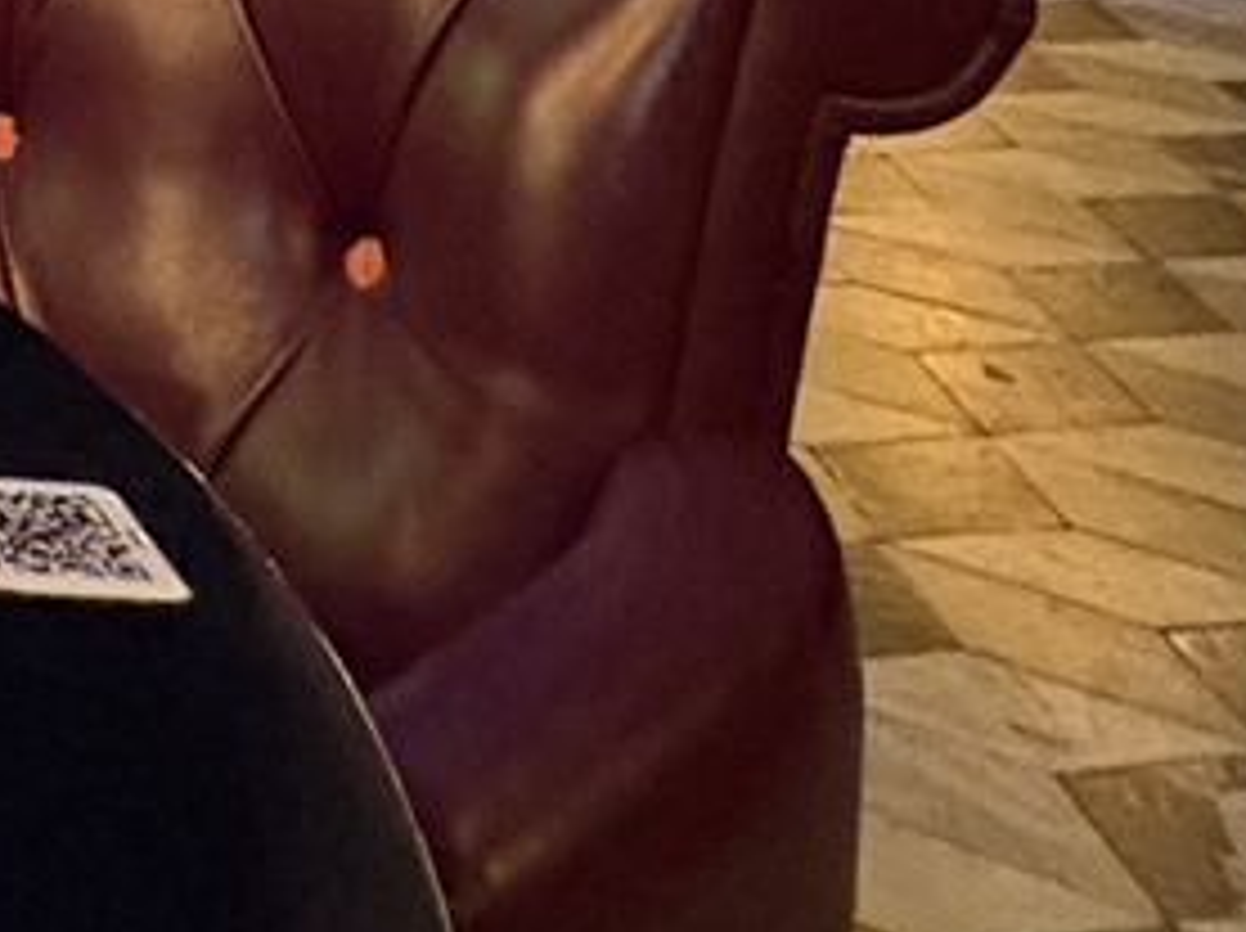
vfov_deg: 13.5
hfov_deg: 17.2
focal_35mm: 81
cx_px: -1282
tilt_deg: +8.0
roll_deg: -0.3
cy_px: -1288
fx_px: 2912
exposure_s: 1/33
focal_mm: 2.22
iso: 800
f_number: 2.2
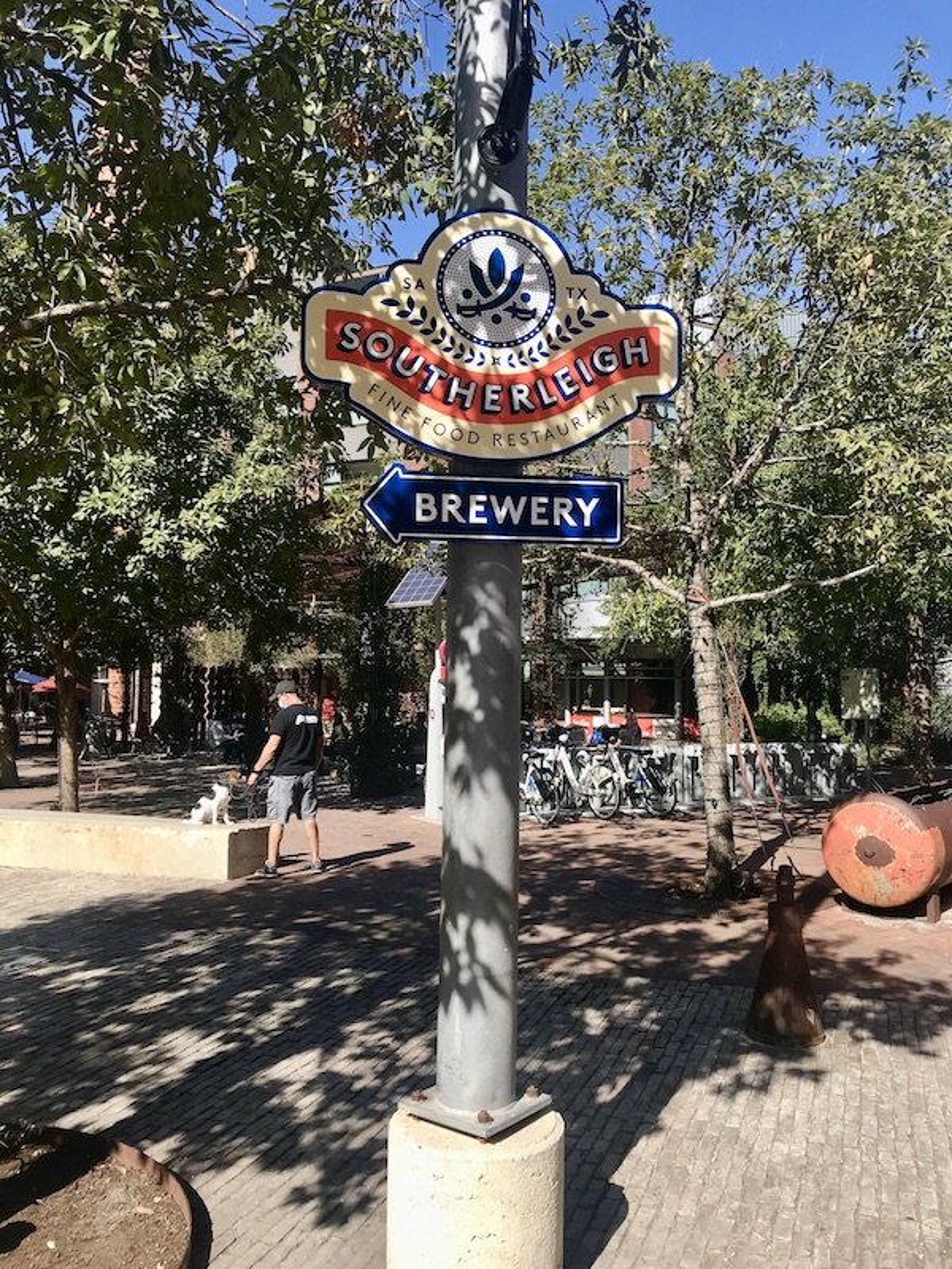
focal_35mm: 28
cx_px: 476
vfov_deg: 63.4
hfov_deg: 49.7
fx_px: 1027
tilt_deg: +3.6
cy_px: 634
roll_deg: -0.5
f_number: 1.8
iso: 20
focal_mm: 3.99
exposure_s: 1/1497
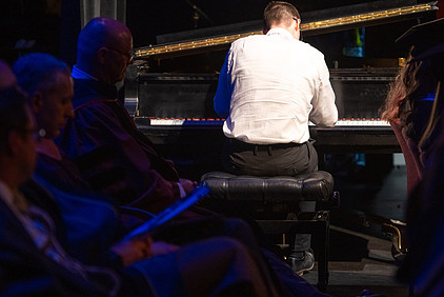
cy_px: 104
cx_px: 259
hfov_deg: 10.5
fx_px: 2419
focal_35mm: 196
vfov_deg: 7.0
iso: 640
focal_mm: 135
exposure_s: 1/400
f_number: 2.8
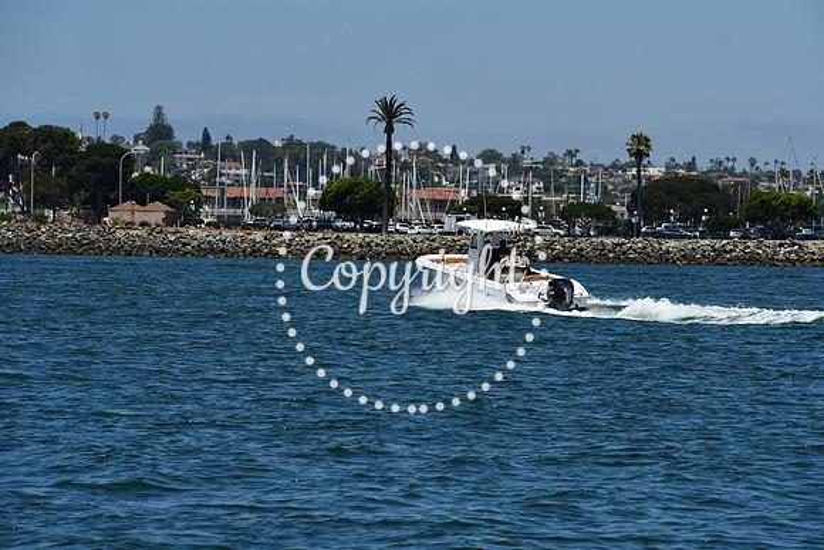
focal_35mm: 187
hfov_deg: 11.0
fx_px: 4281
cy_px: 275
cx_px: 412
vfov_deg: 7.3
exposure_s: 1/640
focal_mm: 125
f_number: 9
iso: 100
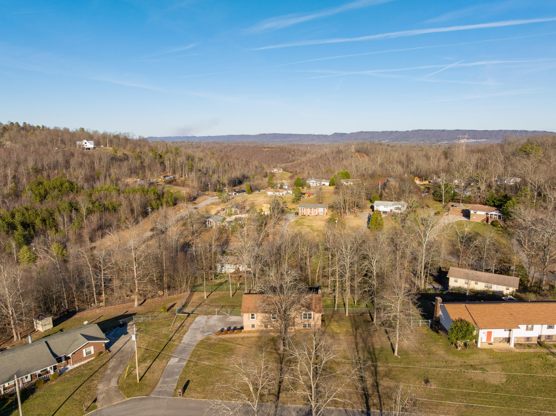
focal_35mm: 24
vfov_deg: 56.8
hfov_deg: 71.6
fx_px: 385
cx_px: 278
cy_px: 208
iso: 100
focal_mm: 12.29
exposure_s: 1/320
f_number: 7.1
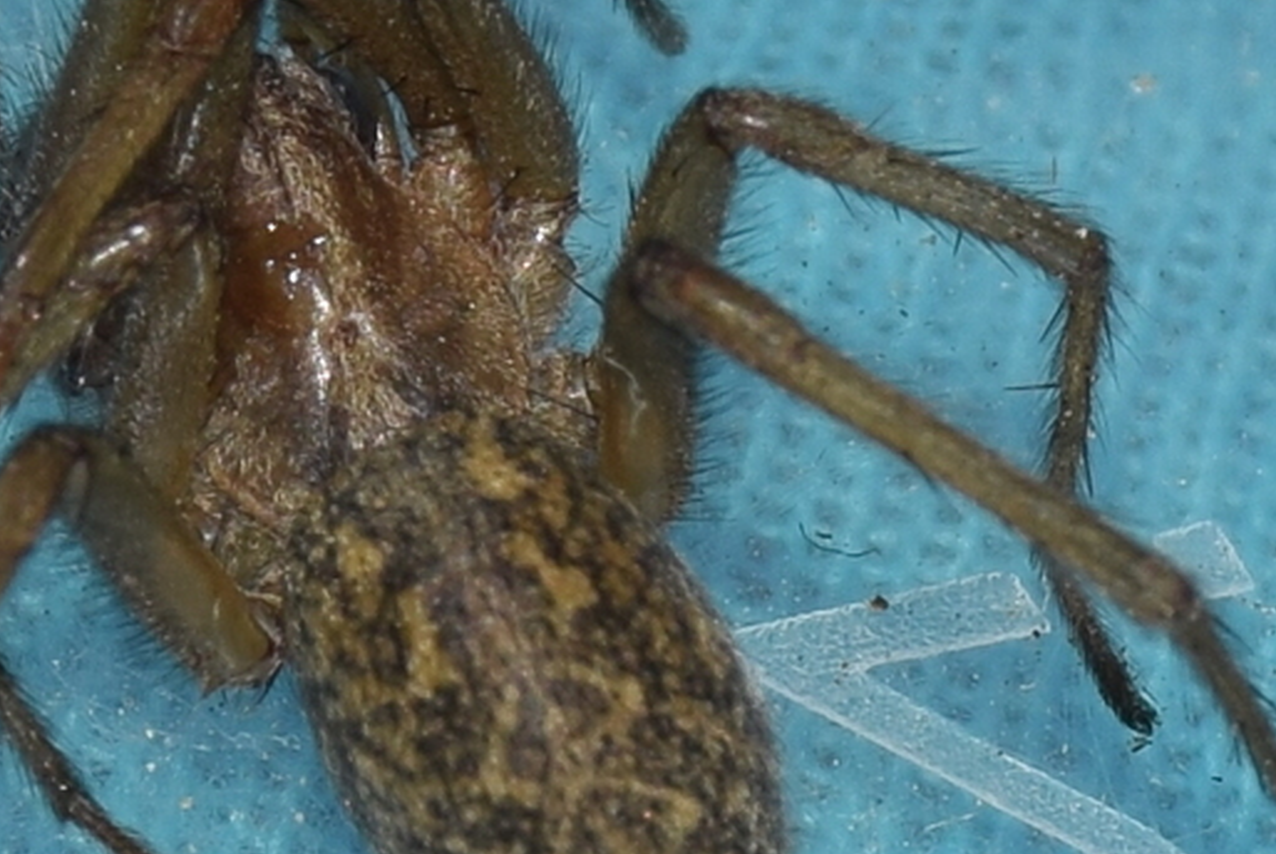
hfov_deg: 6.6
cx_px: 309
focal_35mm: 313
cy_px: 509
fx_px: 11107
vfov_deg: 4.4
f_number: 13
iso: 100
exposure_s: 1/160
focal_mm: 112
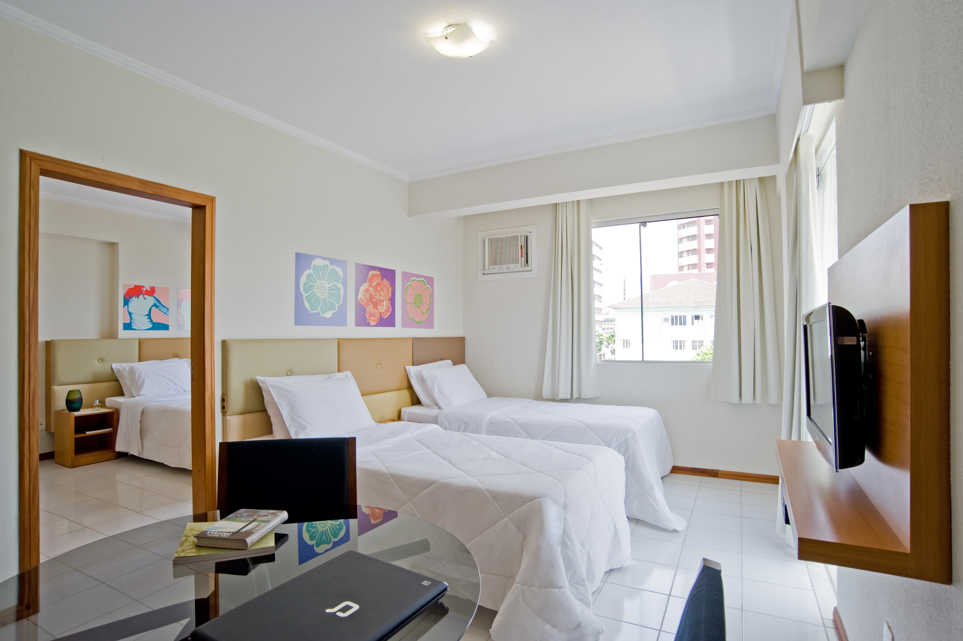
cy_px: 320
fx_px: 481
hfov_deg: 90.0
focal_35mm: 18
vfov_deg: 67.3
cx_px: 482
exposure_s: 1/15
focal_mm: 18
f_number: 11
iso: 200
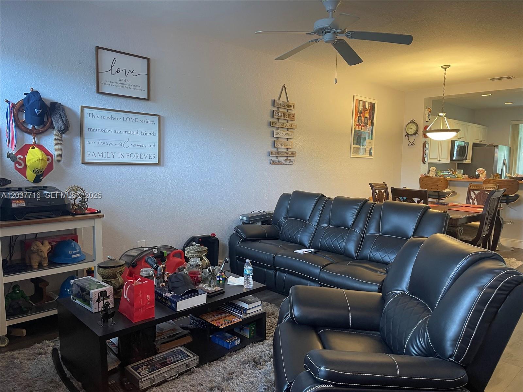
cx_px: 262
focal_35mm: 25
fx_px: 378
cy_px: 196
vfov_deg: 54.9
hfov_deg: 69.4
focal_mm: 5.1
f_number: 1.6
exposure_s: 1/60
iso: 200
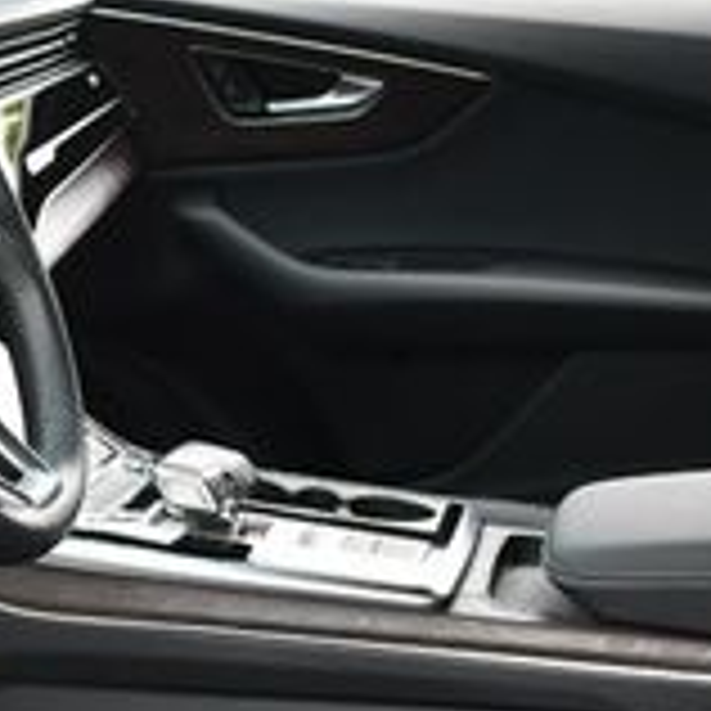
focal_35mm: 124
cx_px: 130
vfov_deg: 13.9
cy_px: 702
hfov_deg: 14.0
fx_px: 2882
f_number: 5
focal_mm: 18
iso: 400
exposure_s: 1/250
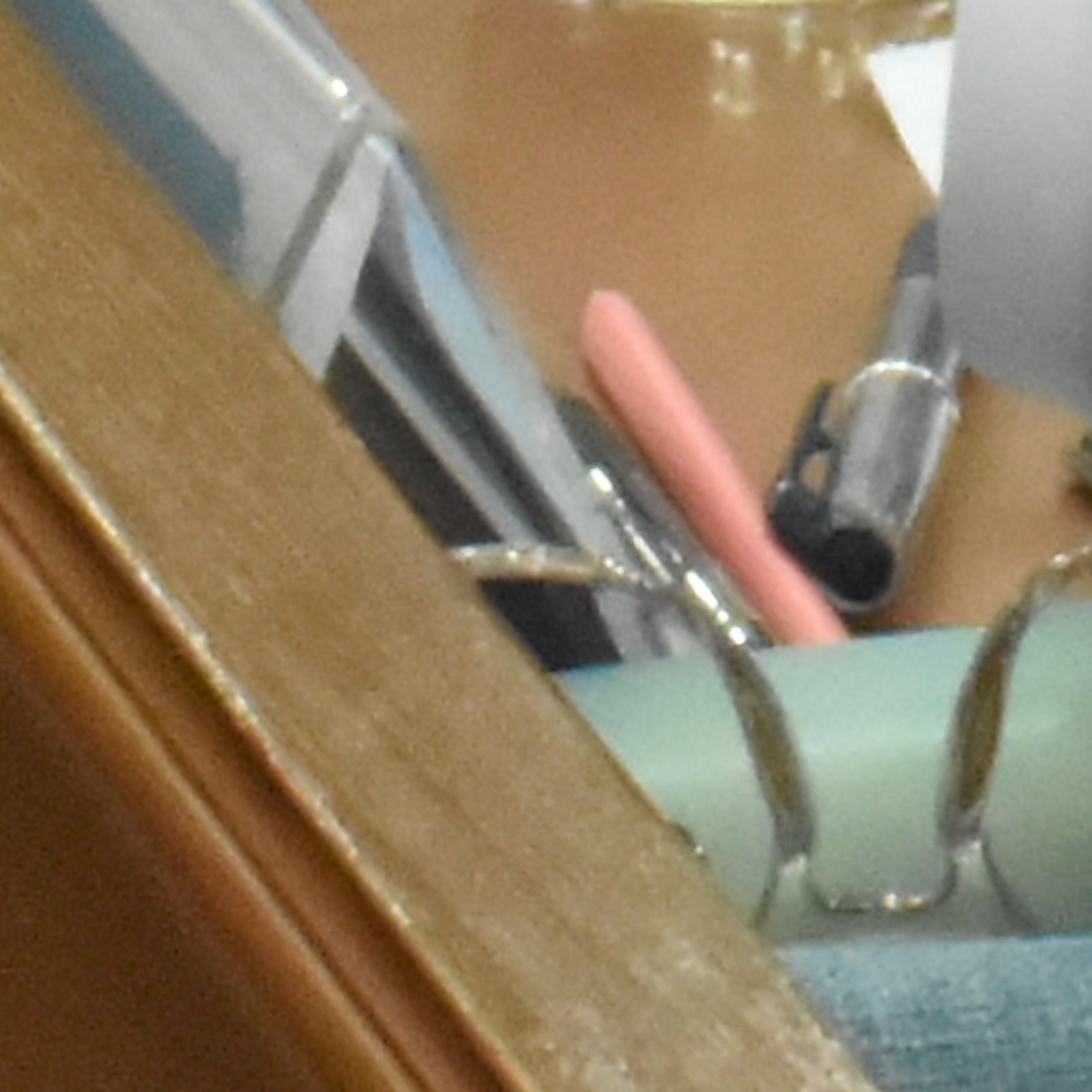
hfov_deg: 2.8
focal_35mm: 615
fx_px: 21950
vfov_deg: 2.8
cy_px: -2755
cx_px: 3167
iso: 3200
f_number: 20
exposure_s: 1/15
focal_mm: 42
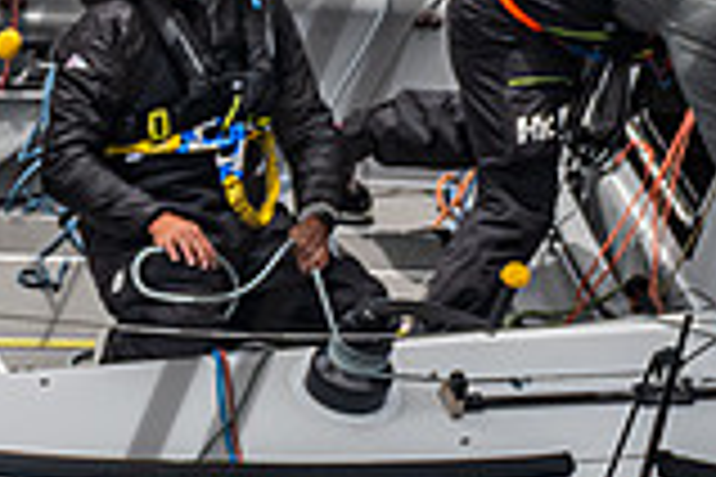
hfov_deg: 1.4
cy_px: -56
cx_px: -113
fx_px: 29453
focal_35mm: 1481
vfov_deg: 0.9
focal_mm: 400
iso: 500
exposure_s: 1/2500
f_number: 8
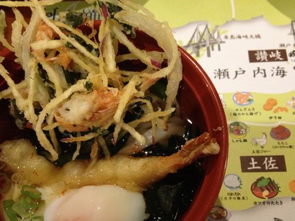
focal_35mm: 41
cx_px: 162
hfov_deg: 45.7
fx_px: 349
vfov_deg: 35.1
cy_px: 125
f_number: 2.4
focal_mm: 4.28
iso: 500
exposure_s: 1/15
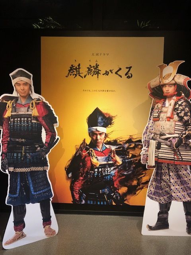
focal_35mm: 28
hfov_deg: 49.7
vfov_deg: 63.4
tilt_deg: -4.1
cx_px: 96
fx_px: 206
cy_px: 128
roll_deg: +0.5
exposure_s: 1/15
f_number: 1.8
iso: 40
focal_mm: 3.99
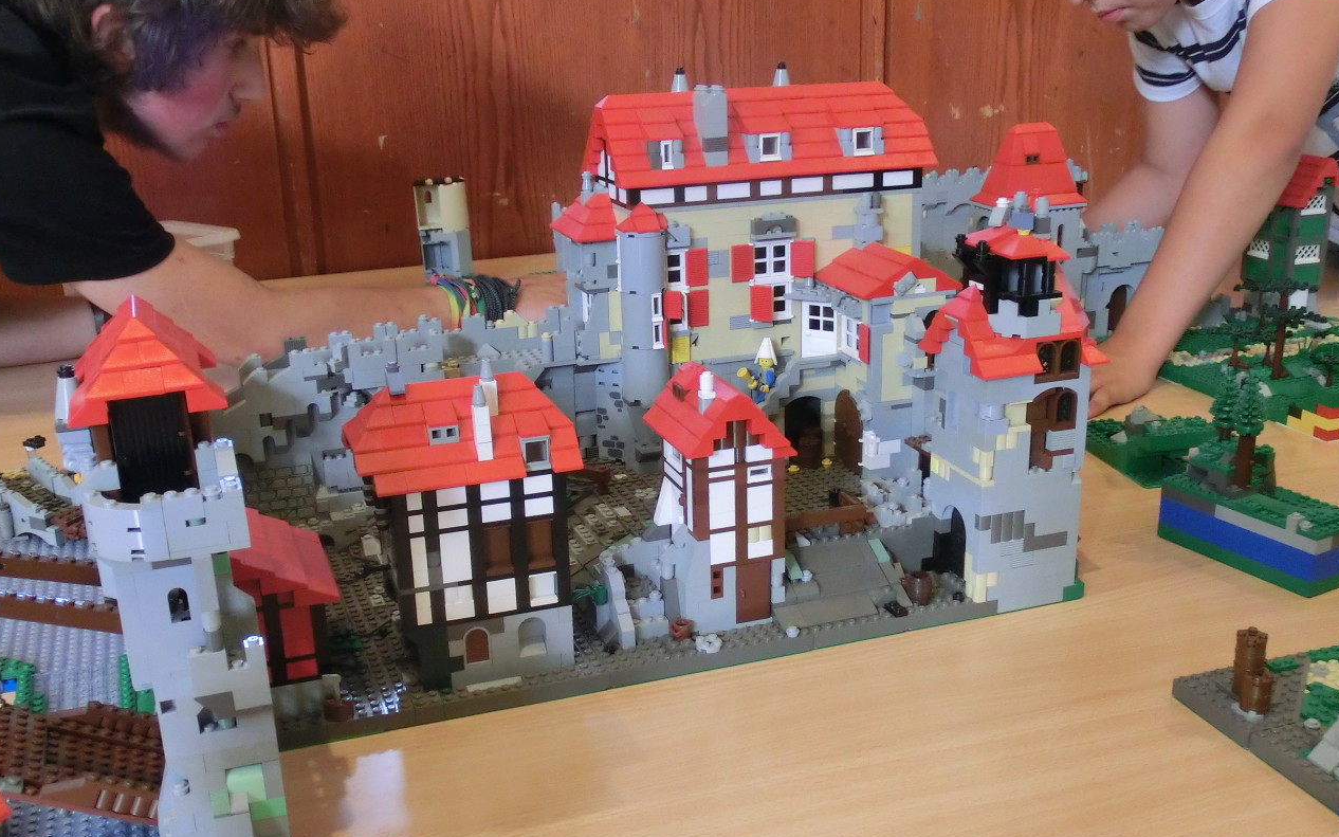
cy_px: 494
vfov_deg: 28.5
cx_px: 667
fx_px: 1642
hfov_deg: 44.4
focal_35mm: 45
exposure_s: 1/50
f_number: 4
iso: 800
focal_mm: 7.38
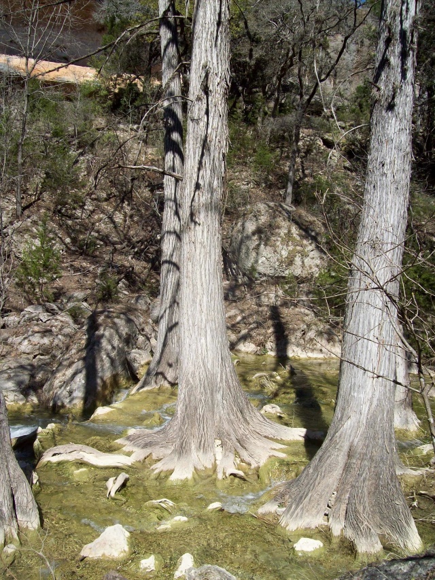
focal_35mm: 36
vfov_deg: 51.3
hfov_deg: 39.7
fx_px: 603
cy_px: 290
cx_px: 218
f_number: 4.8
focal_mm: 6
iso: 80
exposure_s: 1/482
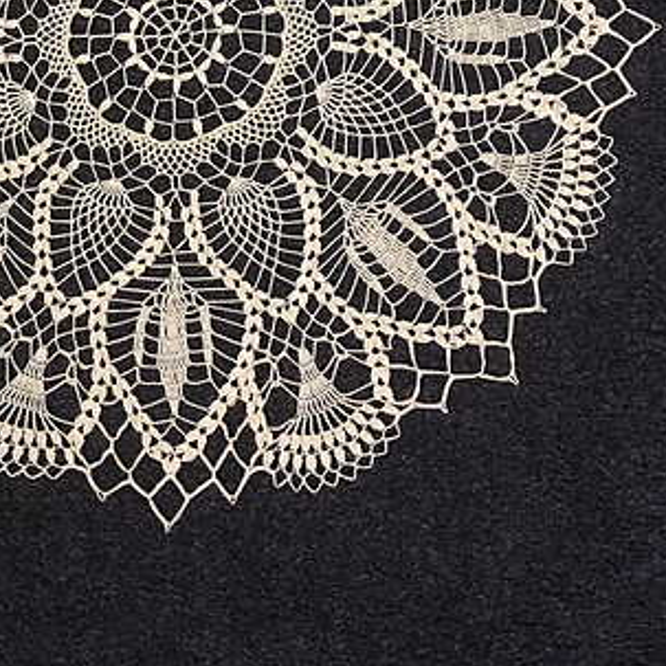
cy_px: 0
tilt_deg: -85.7
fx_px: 1175
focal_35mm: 54
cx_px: 154
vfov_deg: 29.5
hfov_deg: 31.0
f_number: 2.2
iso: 200
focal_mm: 4.15
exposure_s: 1/33
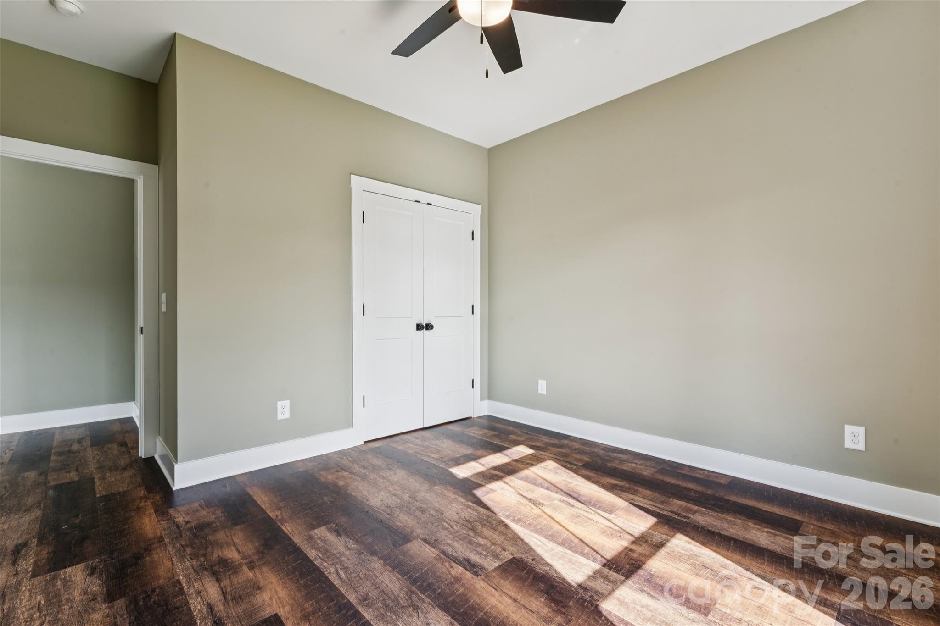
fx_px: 423
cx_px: 470
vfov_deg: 73.1
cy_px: 313
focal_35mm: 16
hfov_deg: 96.0
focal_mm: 16.2
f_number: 13
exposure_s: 1/6
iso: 100
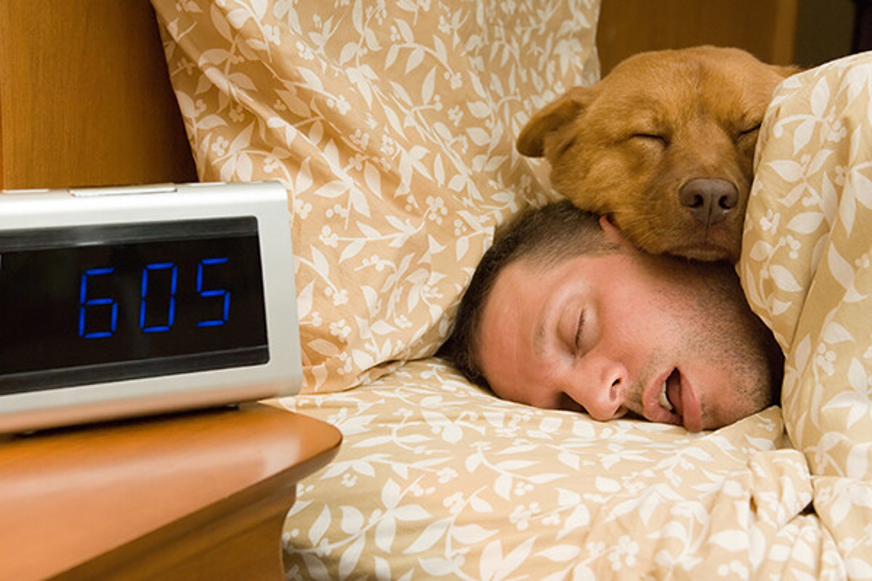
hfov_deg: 35.1
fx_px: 1381
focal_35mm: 57
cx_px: 436
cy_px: 290
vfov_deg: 23.8
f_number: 4.5
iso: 200
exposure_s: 1/125
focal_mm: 38
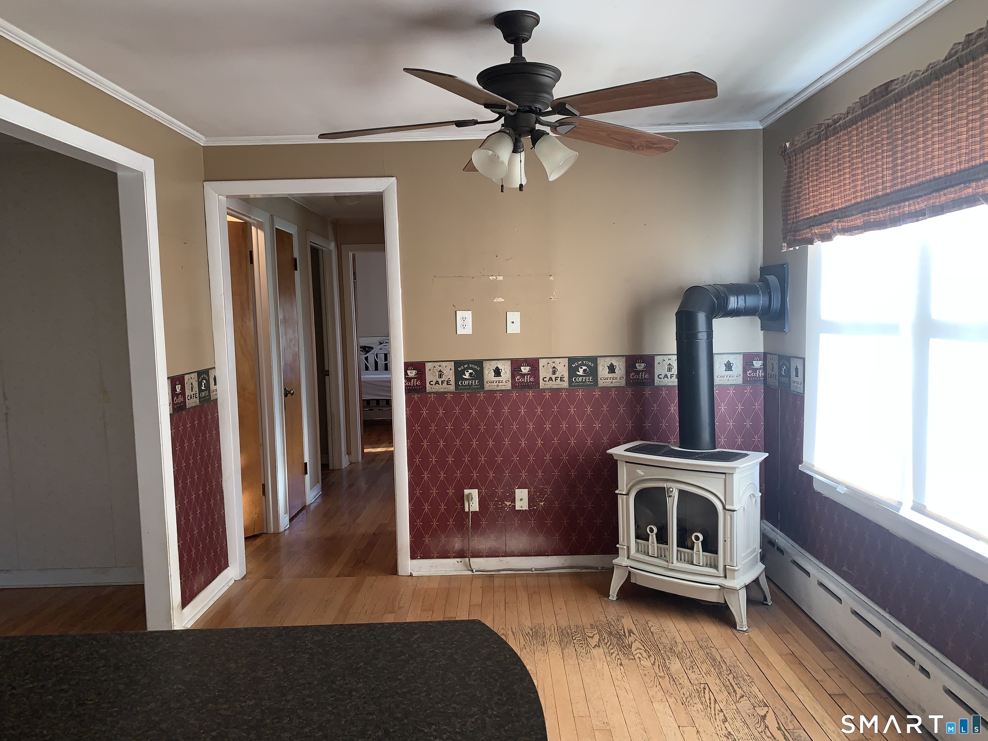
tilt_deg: -6.6
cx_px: 494
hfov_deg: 67.3
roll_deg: +1.2
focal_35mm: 26
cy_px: 370
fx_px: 742
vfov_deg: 53.1
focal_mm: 4.25
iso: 25
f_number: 1.8
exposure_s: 1/52
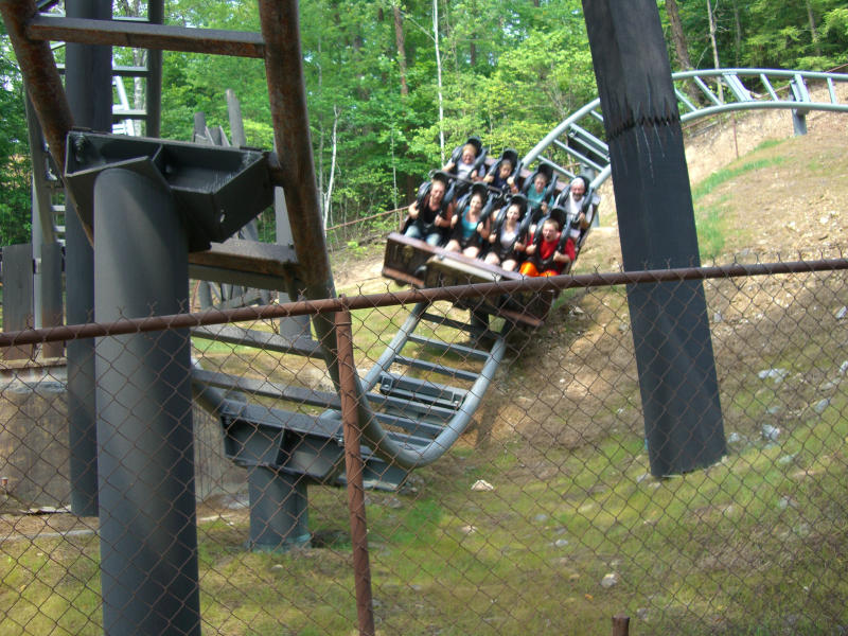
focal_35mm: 38
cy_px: 318
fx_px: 931
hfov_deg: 49.0
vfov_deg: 37.7
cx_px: 424
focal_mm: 7.9
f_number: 2.8
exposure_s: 1/160
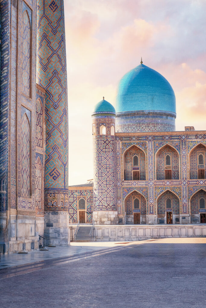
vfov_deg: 27.7
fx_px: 626
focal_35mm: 73
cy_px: 154
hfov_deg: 18.7
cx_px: 103
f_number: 8
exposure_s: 1/200
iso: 125
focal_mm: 48.5
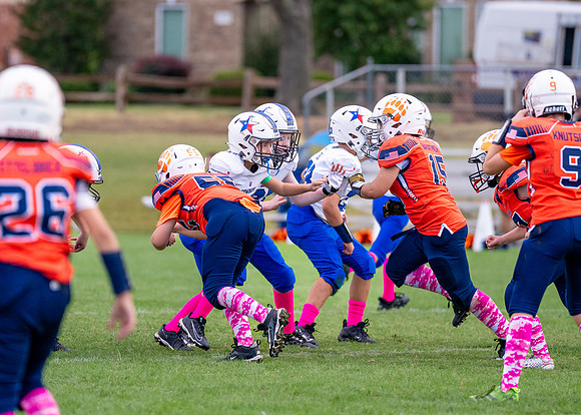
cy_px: 187
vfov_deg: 3.9
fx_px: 6168
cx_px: 260
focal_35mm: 374
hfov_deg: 5.4
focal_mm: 200
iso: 500
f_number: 2.8
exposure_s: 1/3200
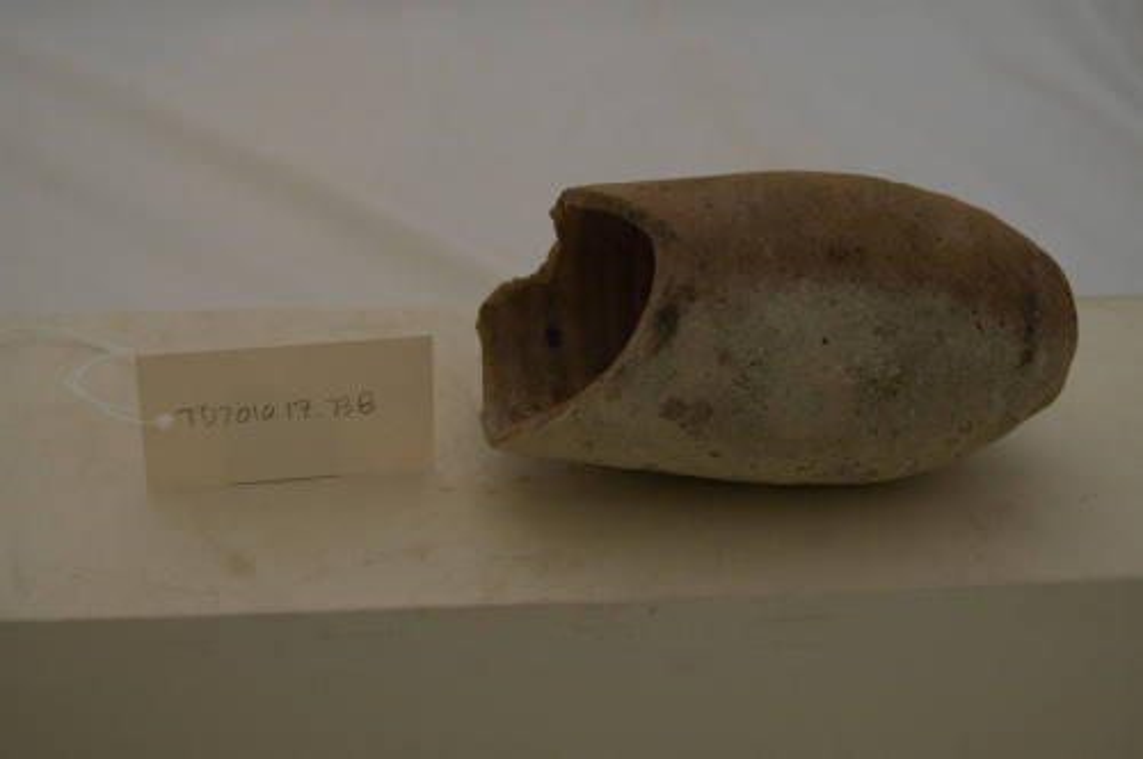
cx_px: 572
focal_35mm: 60
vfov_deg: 22.6
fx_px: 1903
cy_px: 380
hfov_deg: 33.4
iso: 500
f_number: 5
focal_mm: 40
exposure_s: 1/100
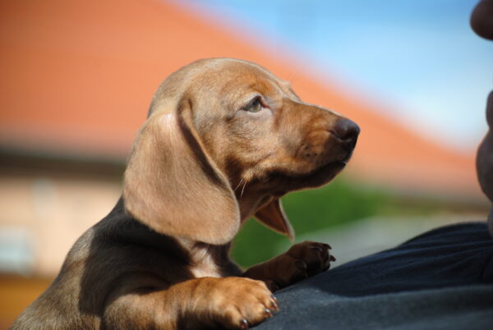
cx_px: 246
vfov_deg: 12.2
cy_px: 165
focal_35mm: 112
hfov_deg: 18.2
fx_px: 1543
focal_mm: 75
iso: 100
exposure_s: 1/640
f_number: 4.2
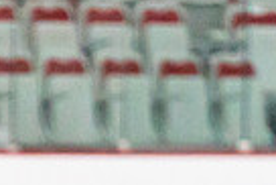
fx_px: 10269
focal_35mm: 1338
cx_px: -166
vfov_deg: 1.0
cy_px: 473
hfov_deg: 1.5
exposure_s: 1/1600
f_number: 2.8
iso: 4000
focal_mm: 200
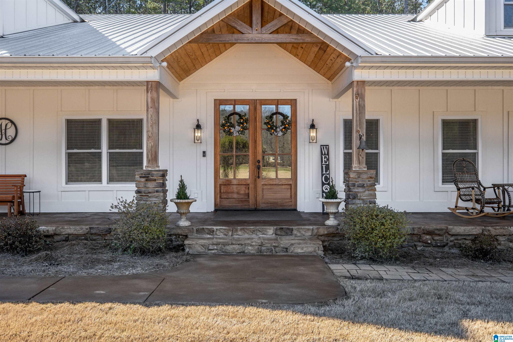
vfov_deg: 36.9
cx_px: 256
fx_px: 513
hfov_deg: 53.1
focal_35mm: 36
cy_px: 171
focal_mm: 24
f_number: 8
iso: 800
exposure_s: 1/400
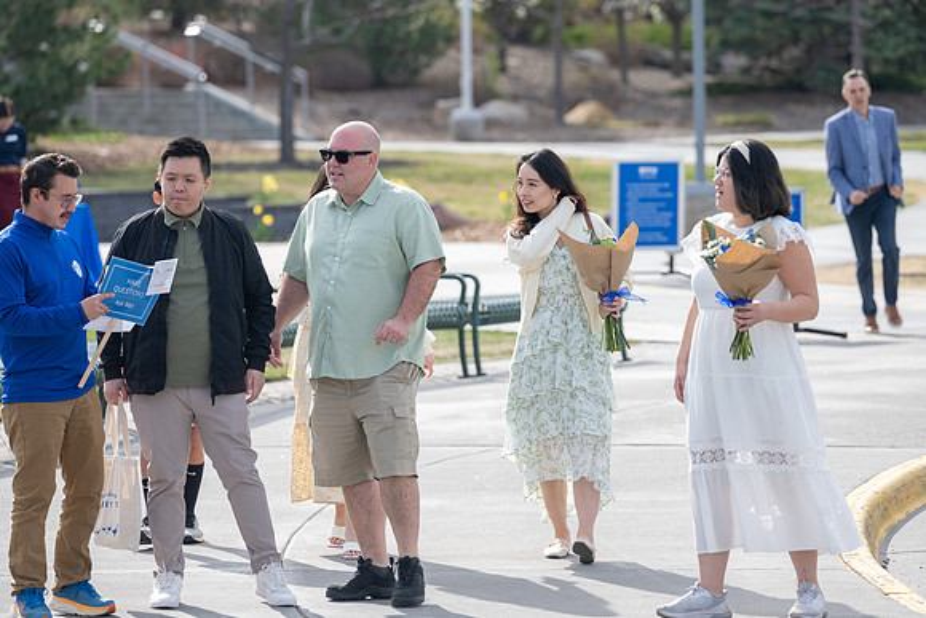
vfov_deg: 6.1
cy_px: 270
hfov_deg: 9.1
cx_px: 522
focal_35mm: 225
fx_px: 5797
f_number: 4
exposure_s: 1/320
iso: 50
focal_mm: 200
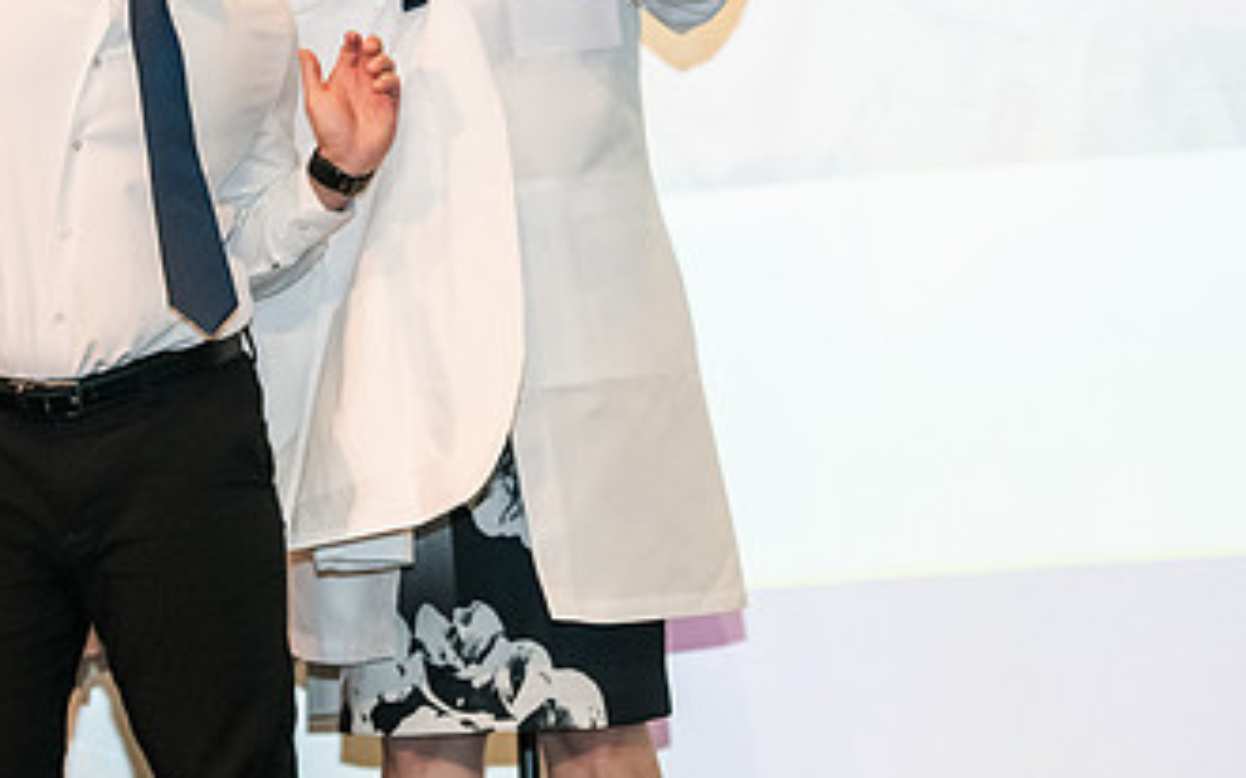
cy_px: 168
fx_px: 5601
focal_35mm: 165
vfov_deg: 7.9
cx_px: 438
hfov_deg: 12.7
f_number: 3.5
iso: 3200
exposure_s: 1/200
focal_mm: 92
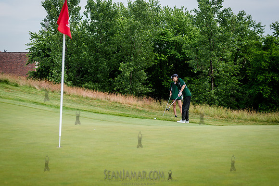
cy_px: 93
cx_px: 140
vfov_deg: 17.1
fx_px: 620
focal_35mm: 80
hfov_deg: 25.4
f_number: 3.5
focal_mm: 80
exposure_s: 1/640
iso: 125
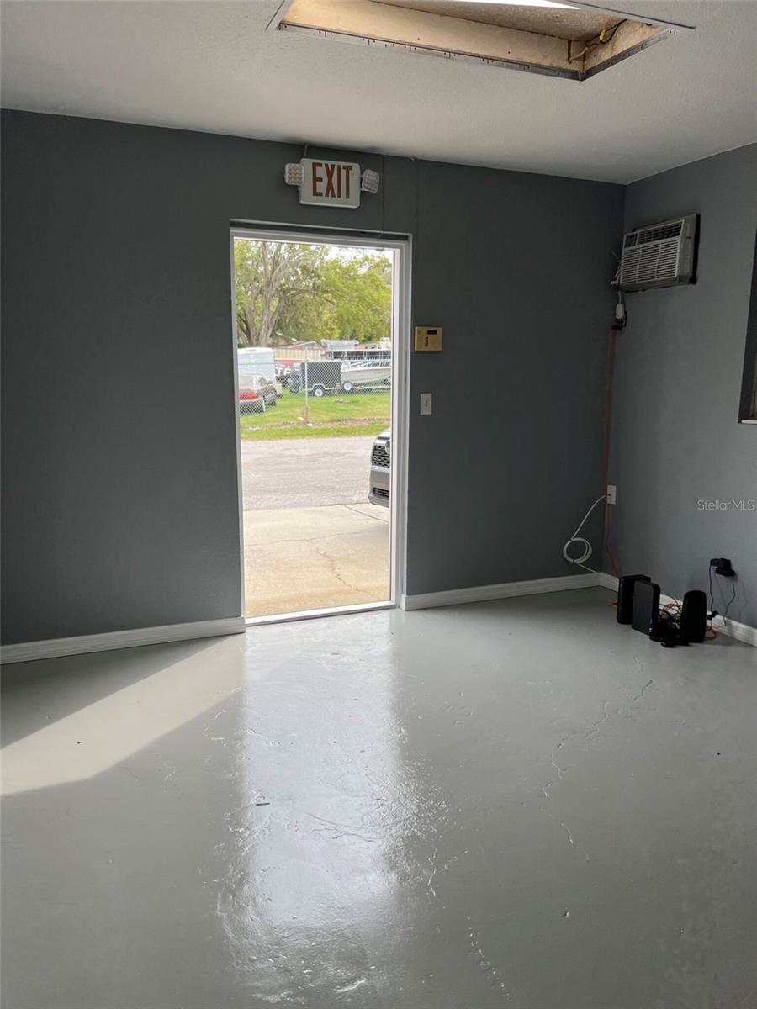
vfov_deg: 67.3
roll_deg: -0.4
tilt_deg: -9.2
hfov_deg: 53.1
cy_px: 504
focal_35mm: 26
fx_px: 758
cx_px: 378
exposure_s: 1/692
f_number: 1.5
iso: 50
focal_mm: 5.7
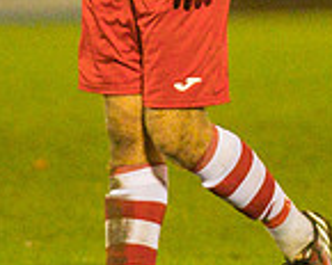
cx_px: 177
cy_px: -21
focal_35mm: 1116
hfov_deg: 1.7
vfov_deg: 1.4
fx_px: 10966
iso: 5000
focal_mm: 170
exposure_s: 1/800
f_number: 2.8
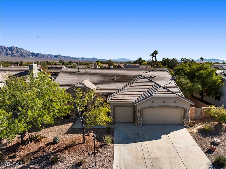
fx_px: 157
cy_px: 84
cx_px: 113
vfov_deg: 56.7
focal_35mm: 24
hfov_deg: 71.6
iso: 110
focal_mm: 12.29
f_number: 2.8
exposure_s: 1/200
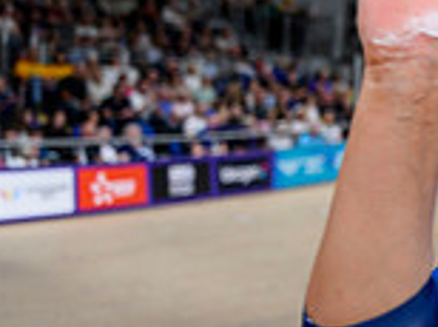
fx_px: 1364
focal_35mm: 108
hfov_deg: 13.8
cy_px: -12
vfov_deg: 13.5
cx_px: 1008
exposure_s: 1/500
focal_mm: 24
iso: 500
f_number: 2.8
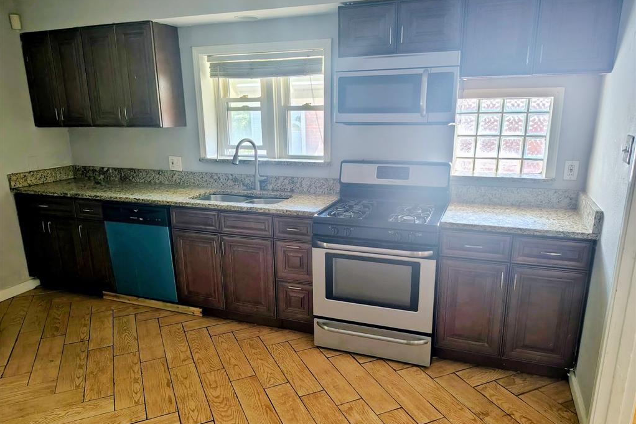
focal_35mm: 25
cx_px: 318
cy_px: 227
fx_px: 442
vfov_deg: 51.2
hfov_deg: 71.5
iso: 1364
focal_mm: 5.56
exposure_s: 1/60
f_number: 1.8
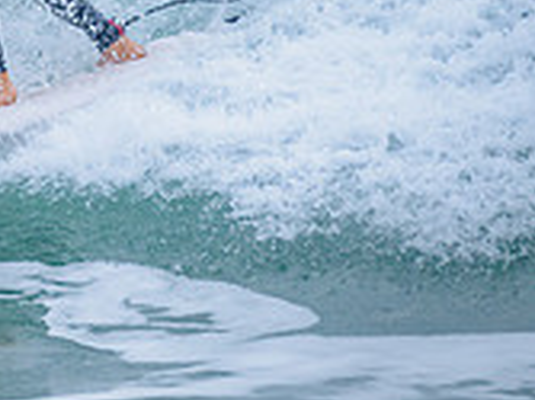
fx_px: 31568
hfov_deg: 1.0
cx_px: -178
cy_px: -47
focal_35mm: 2044
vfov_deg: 0.7
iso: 1000
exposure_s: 1/2000
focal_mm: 500
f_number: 5.6
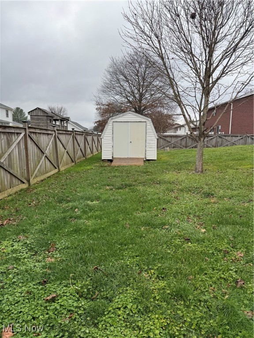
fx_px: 235
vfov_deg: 71.6
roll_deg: -0.3
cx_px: 127
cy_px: 169
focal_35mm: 24
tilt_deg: -7.5
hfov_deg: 56.8
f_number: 1.78
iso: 80
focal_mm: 6.76
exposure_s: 1/707
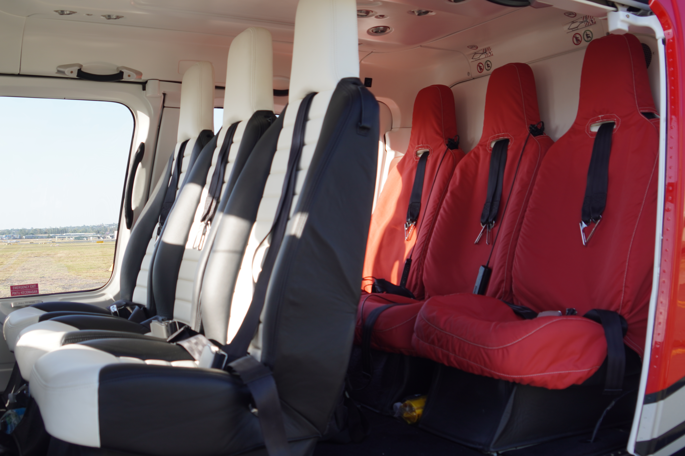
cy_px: 228
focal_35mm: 36
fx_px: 685
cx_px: 342
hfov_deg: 53.1
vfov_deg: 36.9
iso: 100
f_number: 4.5
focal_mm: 24
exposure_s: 1/160
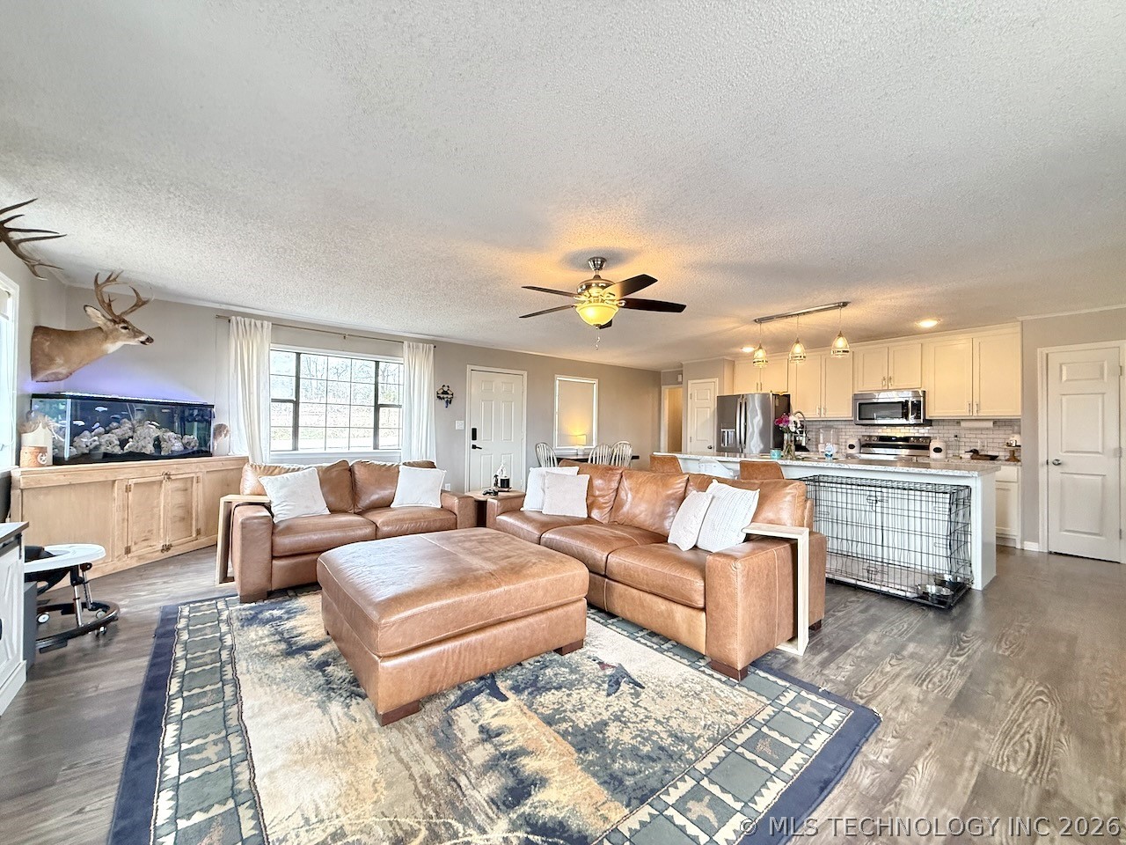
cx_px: 563
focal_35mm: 14
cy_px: 422
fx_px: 455
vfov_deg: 85.7
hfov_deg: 102.1
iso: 640
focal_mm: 2.22
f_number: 2.2
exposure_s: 1/120
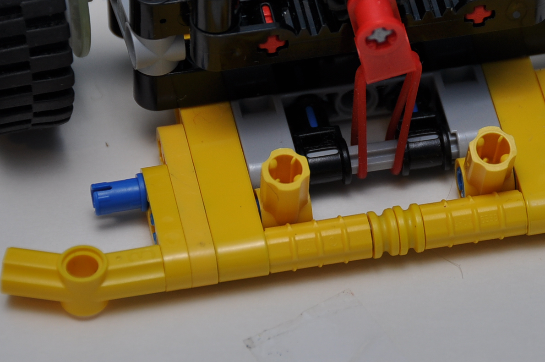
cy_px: 99
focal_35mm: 365
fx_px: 5517
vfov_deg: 3.8
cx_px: 371
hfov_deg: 5.7
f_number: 5.6
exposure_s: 1/60
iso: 200
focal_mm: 135
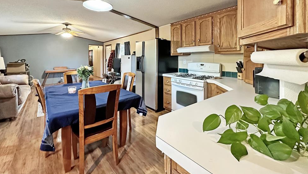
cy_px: 71
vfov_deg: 66.6
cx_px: 149
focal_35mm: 16
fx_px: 131
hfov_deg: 99.3
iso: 800
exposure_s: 1/60
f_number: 2.2
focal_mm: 2.22
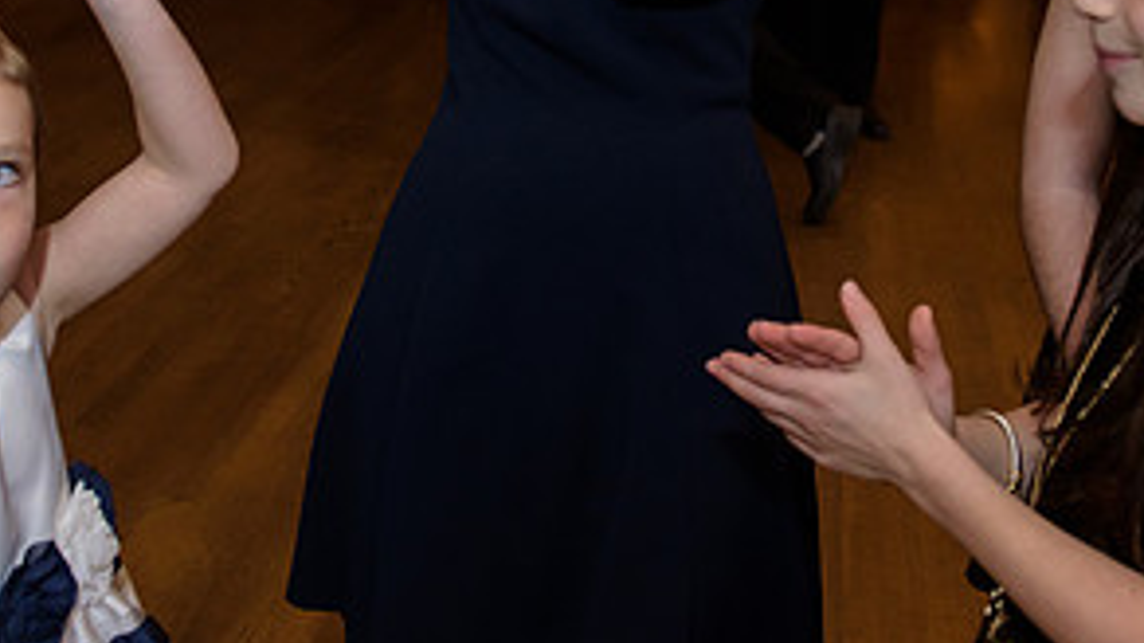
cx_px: 529
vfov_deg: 22.8
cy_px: -25
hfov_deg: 41.3
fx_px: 1516
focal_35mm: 50
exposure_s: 1/125
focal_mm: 24
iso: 1600
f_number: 3.2
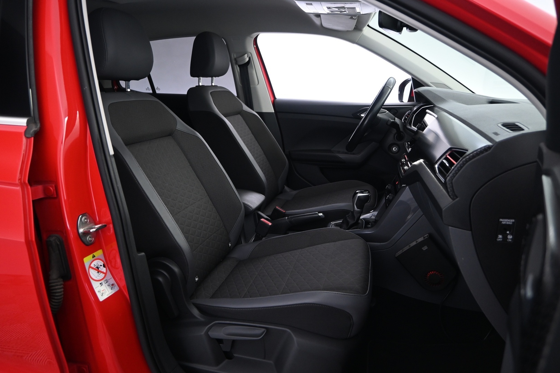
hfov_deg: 73.7
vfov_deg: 53.1
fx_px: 373
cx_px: 280
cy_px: 186
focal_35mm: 24
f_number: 3.5
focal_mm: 16
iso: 1000
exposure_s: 1/10
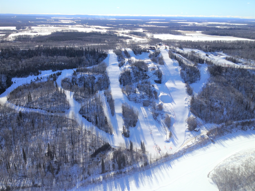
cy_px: 96
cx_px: 128
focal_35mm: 35
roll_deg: +2.0
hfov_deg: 52.6
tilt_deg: -13.7
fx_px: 258
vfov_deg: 40.7
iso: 50
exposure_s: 1/2404
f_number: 2.4
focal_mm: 4.28
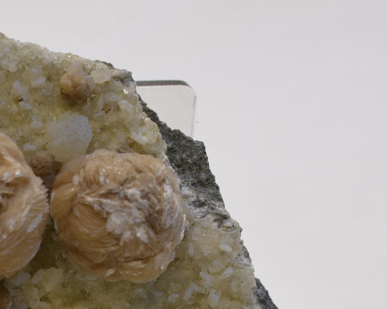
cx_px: 12
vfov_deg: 16.9
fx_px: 1019
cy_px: 312
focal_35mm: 89
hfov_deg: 20.9
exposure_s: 1/40
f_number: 10
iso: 400
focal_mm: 26
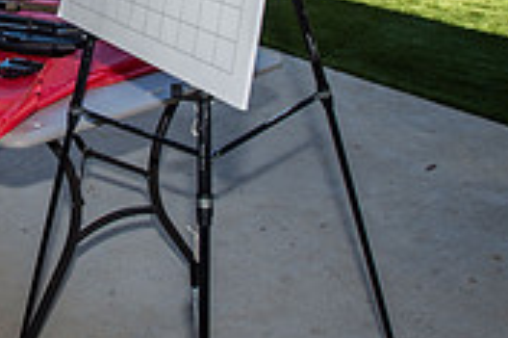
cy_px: -17
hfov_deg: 33.3
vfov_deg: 23.0
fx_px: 789
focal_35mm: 56
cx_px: 26
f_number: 5.6
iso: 100
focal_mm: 17
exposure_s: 1/125
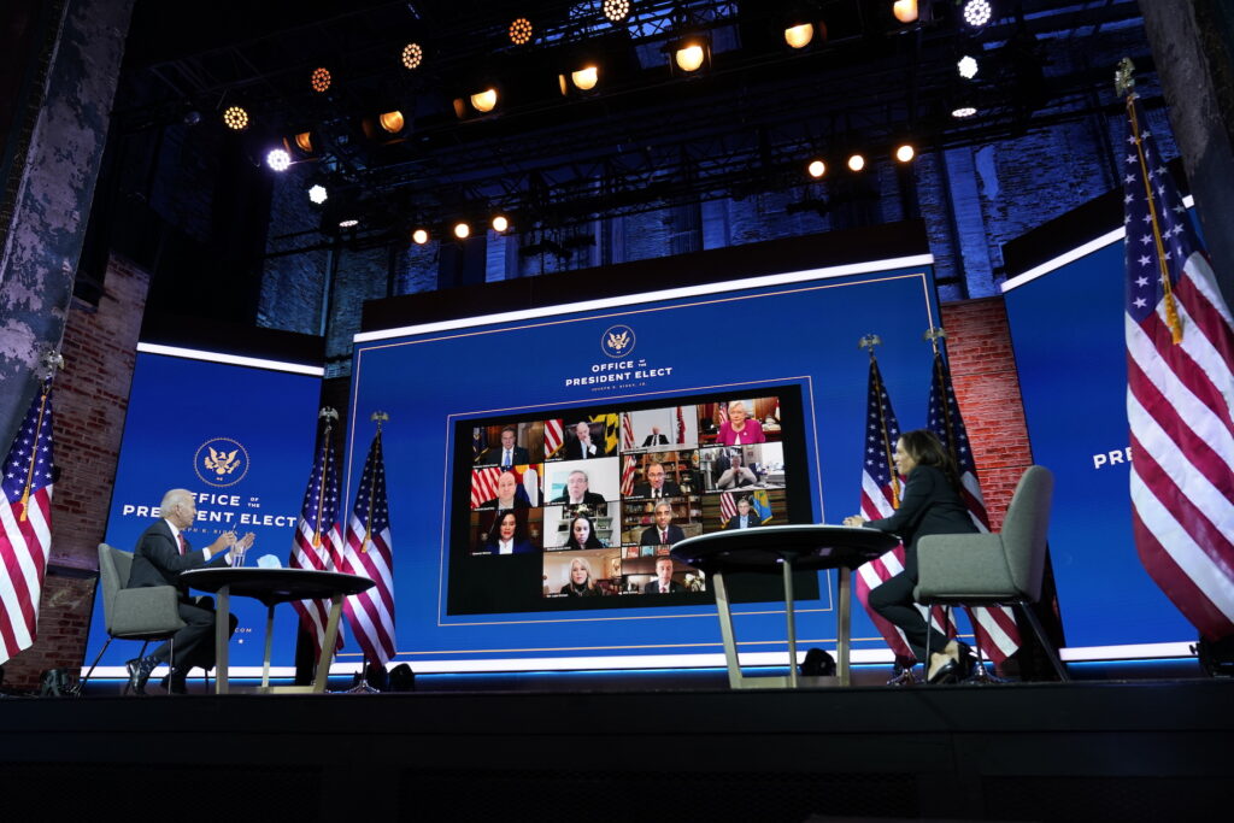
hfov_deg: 73.7
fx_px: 823
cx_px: 617
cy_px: 412
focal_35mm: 24
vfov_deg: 53.1
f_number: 3.2
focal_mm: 24
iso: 1000
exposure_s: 1/200
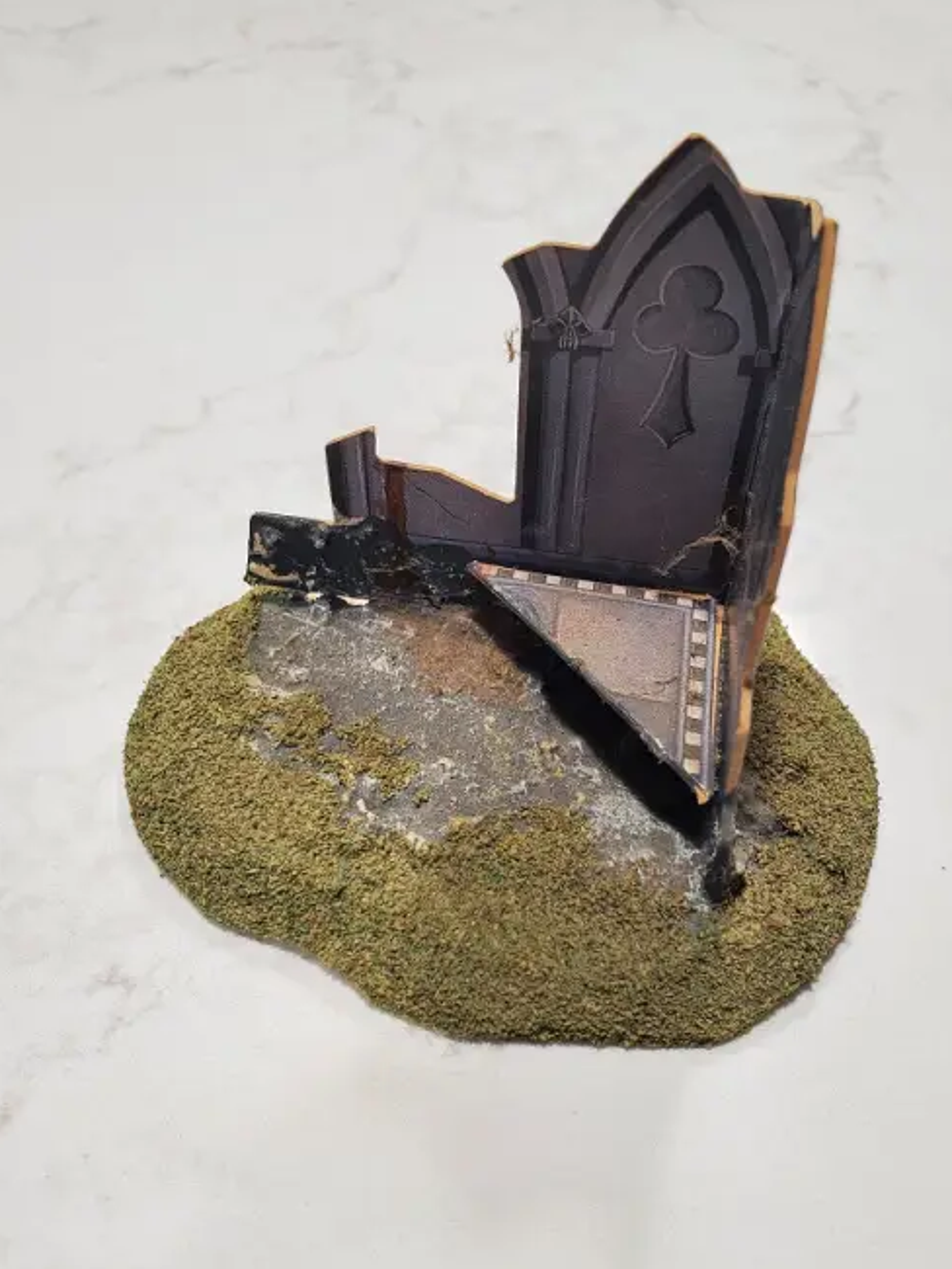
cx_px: 511
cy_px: 718
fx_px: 1173
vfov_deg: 56.6
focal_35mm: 32
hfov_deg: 44.2
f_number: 2.4
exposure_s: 1/59
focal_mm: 4.3
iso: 160
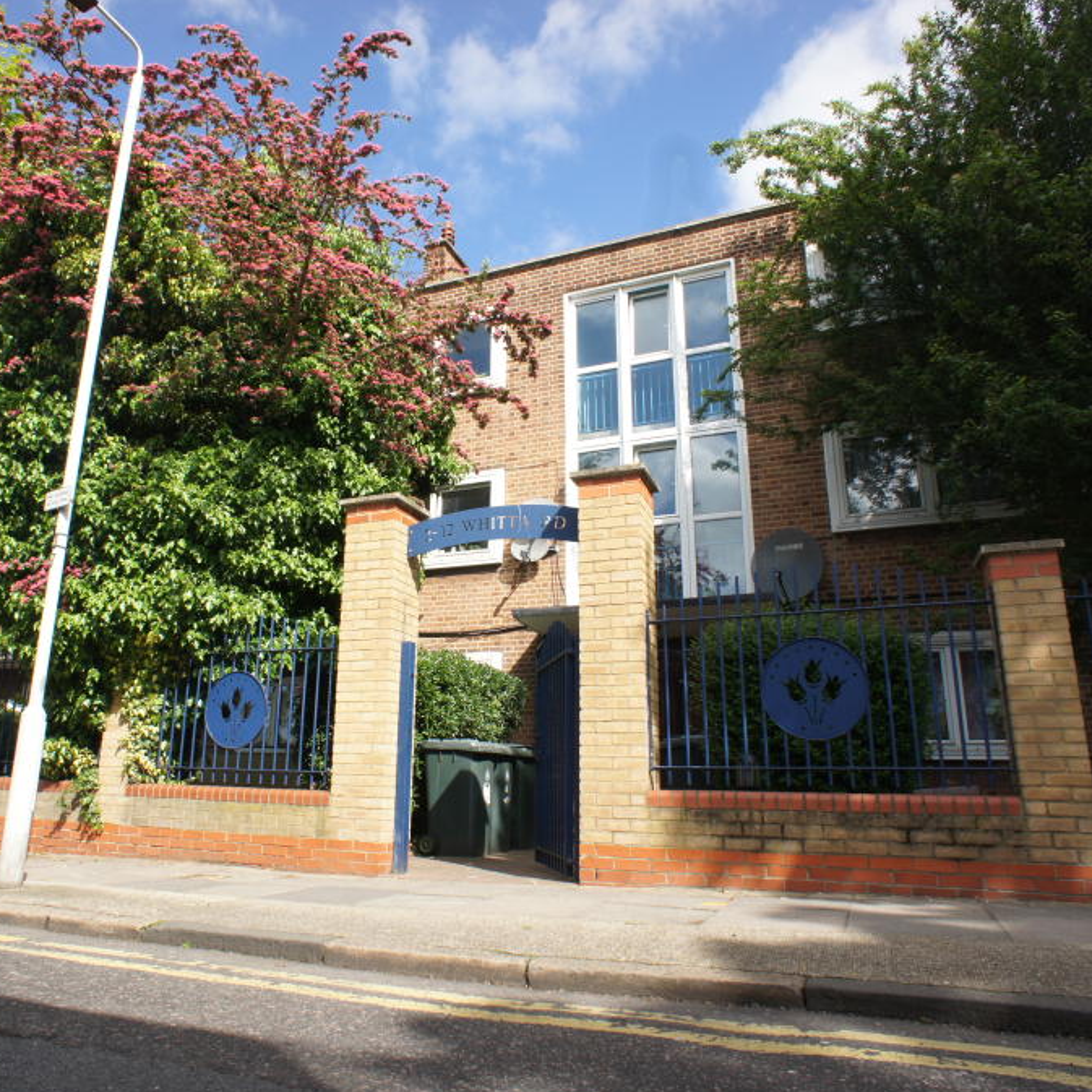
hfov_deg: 52.4
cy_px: 551
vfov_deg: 52.5
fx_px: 1106
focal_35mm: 31
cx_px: 469
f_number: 10
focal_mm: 16
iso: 200
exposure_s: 1/160
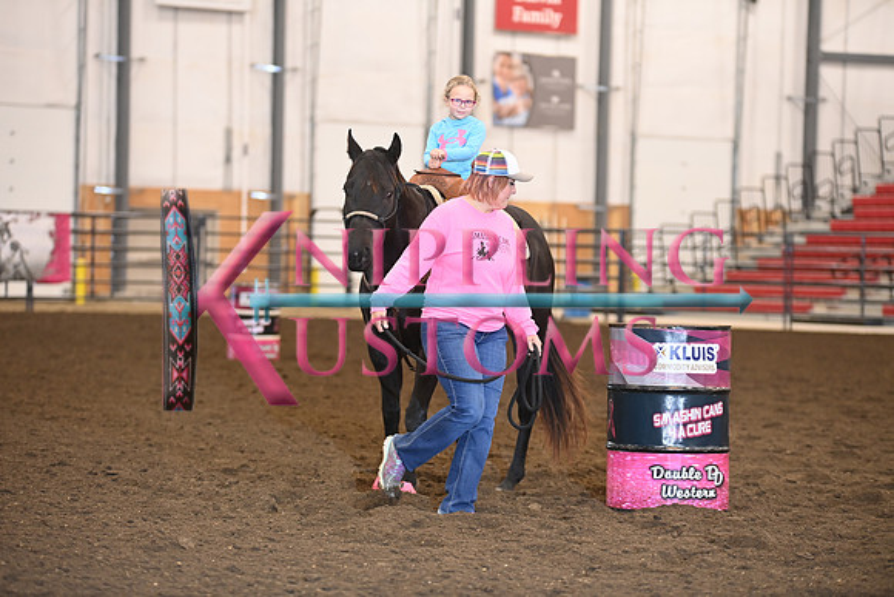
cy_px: 298
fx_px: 3229
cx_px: 447
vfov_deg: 10.6
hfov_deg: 15.8
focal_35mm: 130
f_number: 3.2
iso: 1600
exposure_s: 1/250
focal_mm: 130
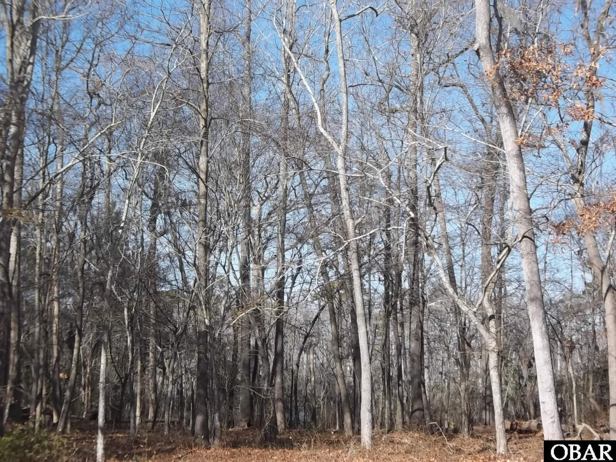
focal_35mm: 74
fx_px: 1317
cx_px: 308
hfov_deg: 26.3
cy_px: 231
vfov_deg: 19.9
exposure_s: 1/500
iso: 80
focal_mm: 13.2
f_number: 3.9
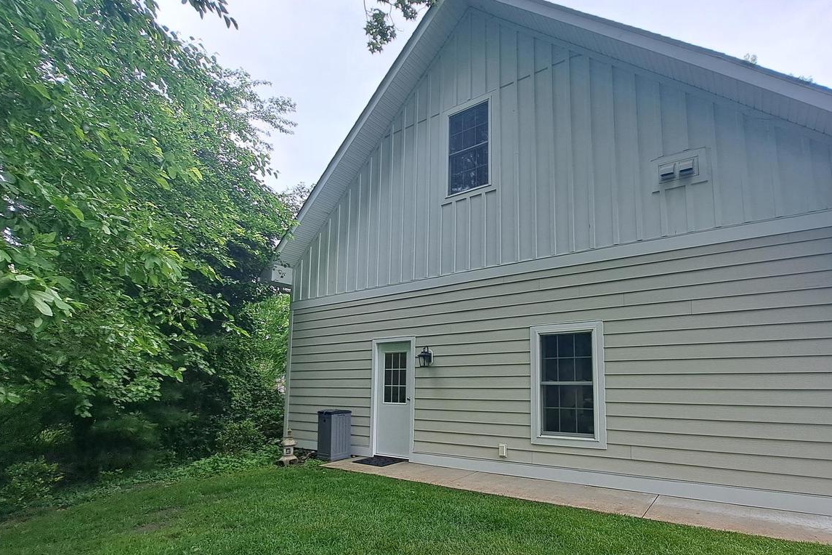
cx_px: 502
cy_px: 333
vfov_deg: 69.7
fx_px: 393
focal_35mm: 17
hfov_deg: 92.0
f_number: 2.2
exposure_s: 1/336
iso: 50
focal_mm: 1.74
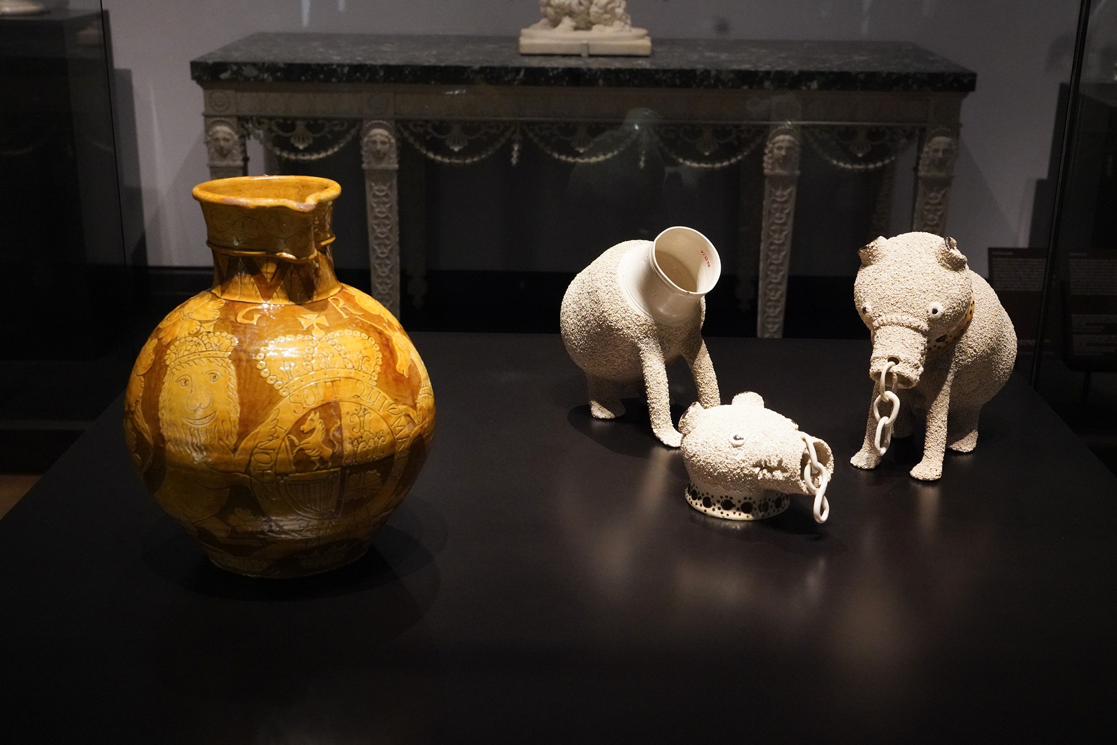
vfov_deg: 34.2
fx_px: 1210
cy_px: 372
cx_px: 558
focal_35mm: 39
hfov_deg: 49.5
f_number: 7.1
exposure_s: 1/100
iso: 8000
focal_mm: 39
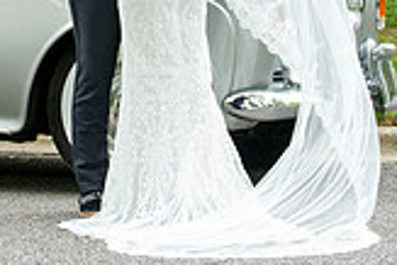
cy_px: -157
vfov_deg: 5.2
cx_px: -125
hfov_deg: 7.8
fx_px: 2881
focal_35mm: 261
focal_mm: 70
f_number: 4.5
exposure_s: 1/320
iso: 500
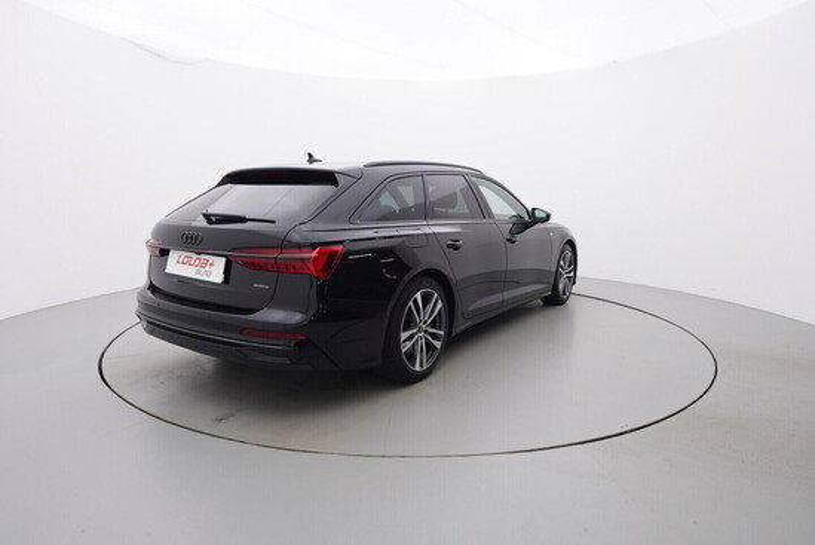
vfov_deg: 56.2
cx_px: 408
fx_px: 510
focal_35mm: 22
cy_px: 272
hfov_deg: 77.3
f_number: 5
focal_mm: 15
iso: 200
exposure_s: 1/80
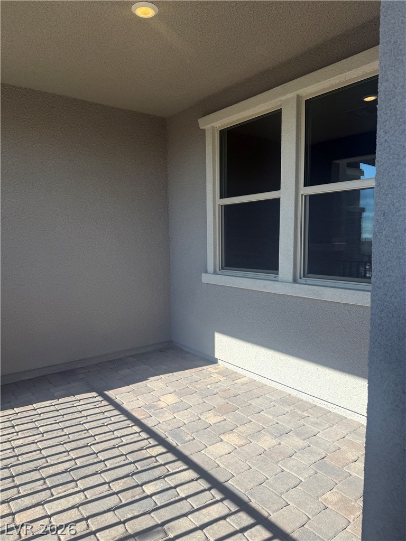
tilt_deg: -5.0
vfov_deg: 71.6
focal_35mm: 24
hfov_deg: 56.8
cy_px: 270
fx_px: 375
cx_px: 203
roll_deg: +0.6
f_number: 1.78
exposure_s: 1/2169
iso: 80
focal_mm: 6.76
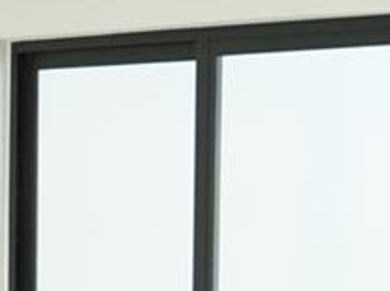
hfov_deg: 10.9
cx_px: -138
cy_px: 386
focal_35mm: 177
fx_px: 1991
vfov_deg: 8.2
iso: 100
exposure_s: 1/30
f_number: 3.5
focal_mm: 24
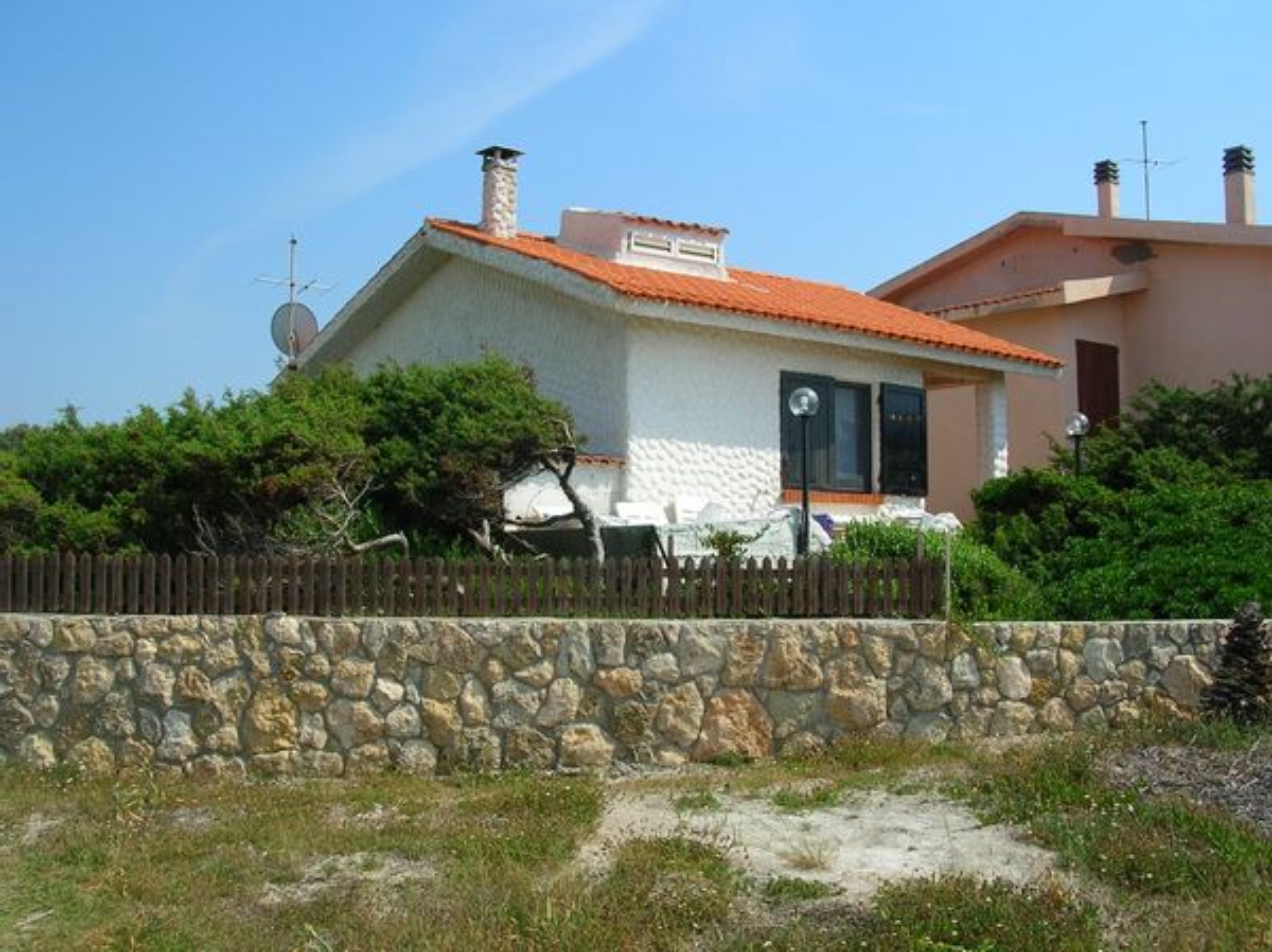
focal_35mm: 36
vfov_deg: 39.6
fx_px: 1322
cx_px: 636
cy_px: 476
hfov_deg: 51.4
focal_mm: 6
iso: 50
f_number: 3.7
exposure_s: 1/782
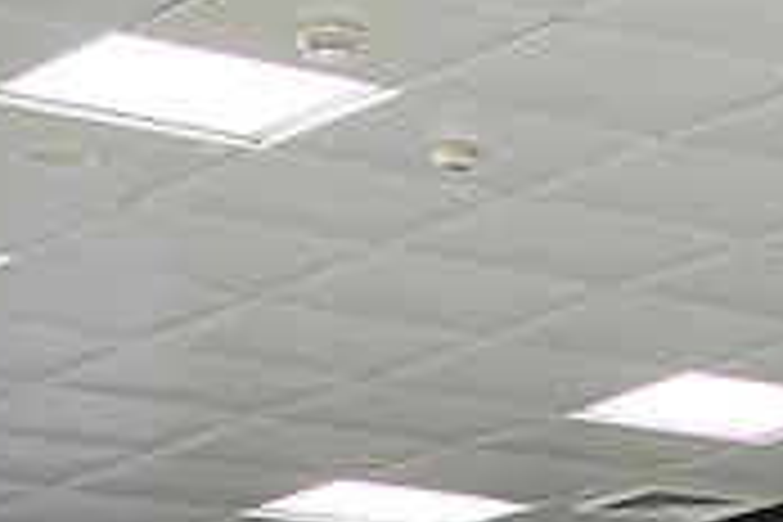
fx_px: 4589
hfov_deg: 9.3
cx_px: 1436
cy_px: 1418
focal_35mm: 211
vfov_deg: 6.1
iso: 3200
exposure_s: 1/400
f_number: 2.5
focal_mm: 35
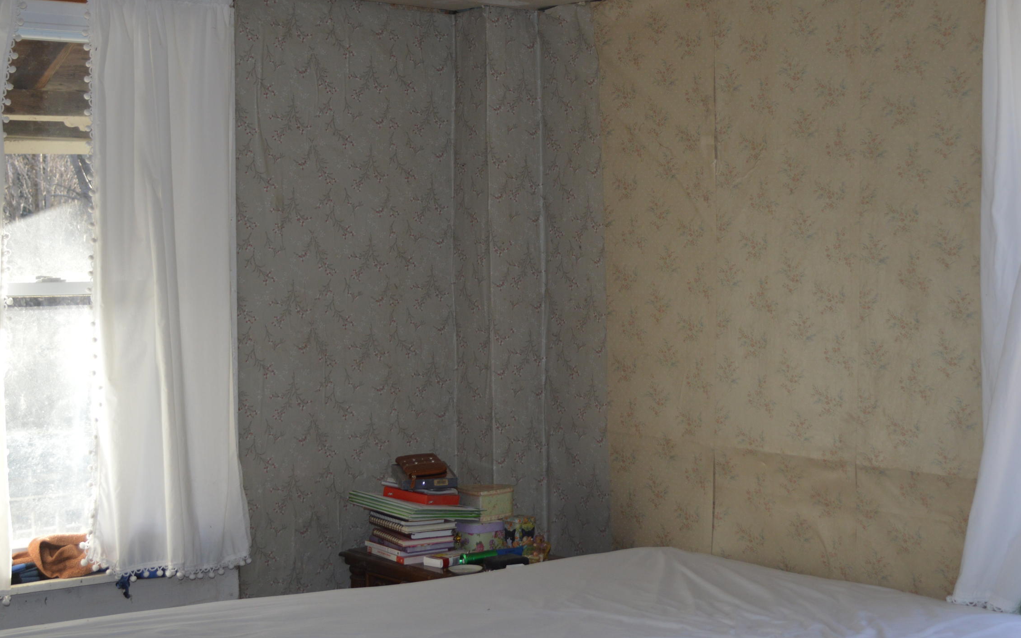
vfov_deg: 21.3
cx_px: 592
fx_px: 1697
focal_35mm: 61
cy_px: 249
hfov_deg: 33.4
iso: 360
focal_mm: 30
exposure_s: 1/125
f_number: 4.5
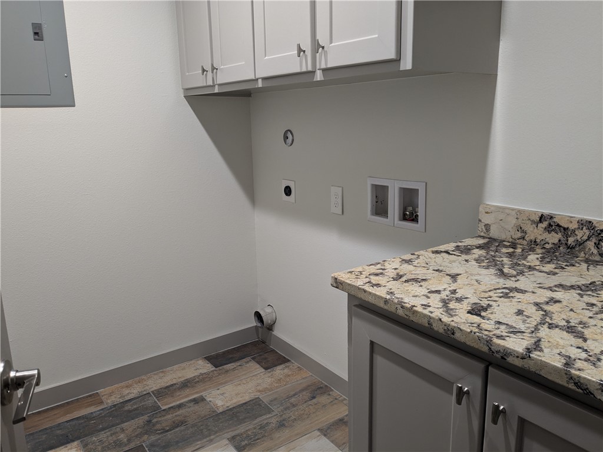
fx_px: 470
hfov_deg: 65.3
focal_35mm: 27
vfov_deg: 51.4
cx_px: 302
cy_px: 226
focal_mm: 4.38
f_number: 1.73
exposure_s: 1/24
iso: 63
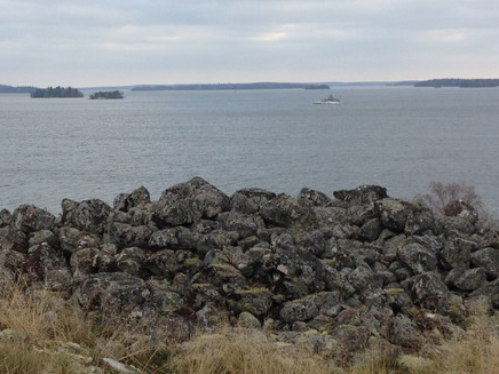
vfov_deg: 19.1
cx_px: 198
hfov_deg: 25.3
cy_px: 209
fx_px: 1110
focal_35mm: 77
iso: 50
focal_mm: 4.28
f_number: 2.4
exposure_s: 1/292
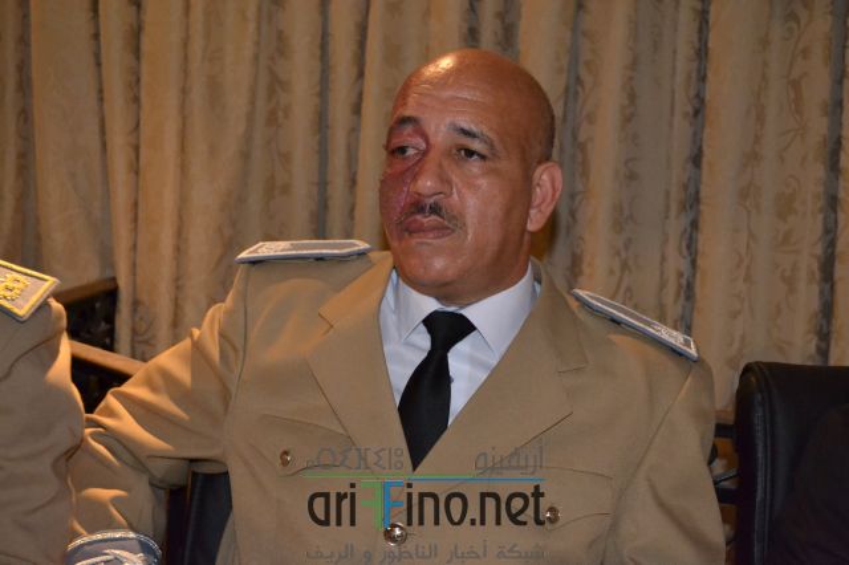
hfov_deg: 37.9
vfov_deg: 25.7
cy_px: 282
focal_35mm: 52
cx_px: 424
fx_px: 1237
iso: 3200
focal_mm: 35
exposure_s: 1/60
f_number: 5
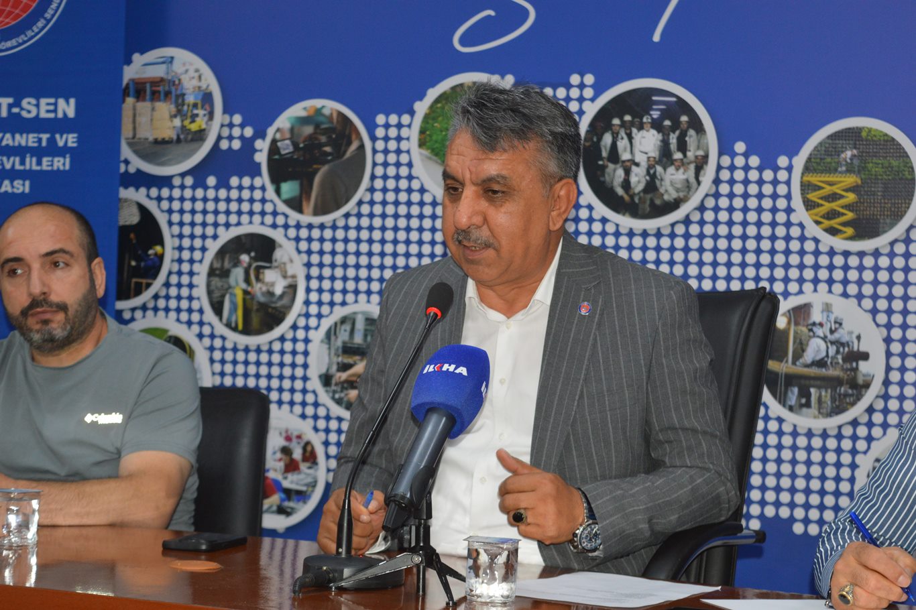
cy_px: 305
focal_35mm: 82
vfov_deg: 16.5
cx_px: 458
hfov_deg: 24.6
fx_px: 2099
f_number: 5.6
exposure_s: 1/60
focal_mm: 55
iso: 900
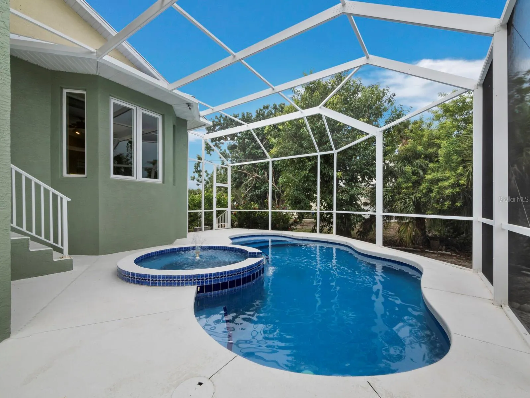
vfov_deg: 85.7
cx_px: 265
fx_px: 214
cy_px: 199
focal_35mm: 14
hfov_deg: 102.0
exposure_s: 1/100
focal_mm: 7
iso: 400
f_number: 11
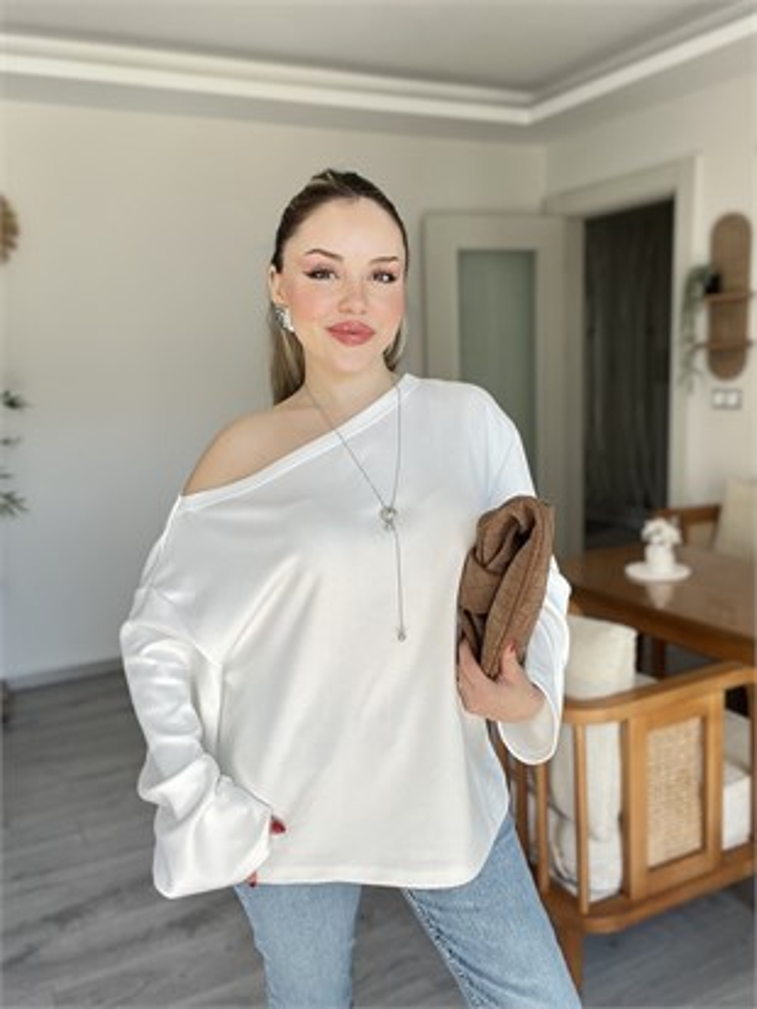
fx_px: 874
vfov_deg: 59.9
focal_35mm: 30
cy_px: 504
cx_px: 378
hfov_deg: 46.8
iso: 50
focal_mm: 2.71
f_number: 2.2
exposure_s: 1/121
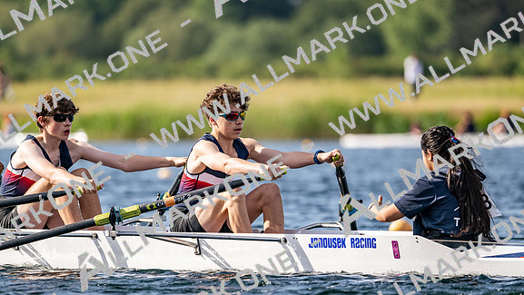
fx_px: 5851
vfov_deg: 2.9
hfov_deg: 5.1
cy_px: 151
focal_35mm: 421
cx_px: 262
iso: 360
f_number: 4.5
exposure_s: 1/2500
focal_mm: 400
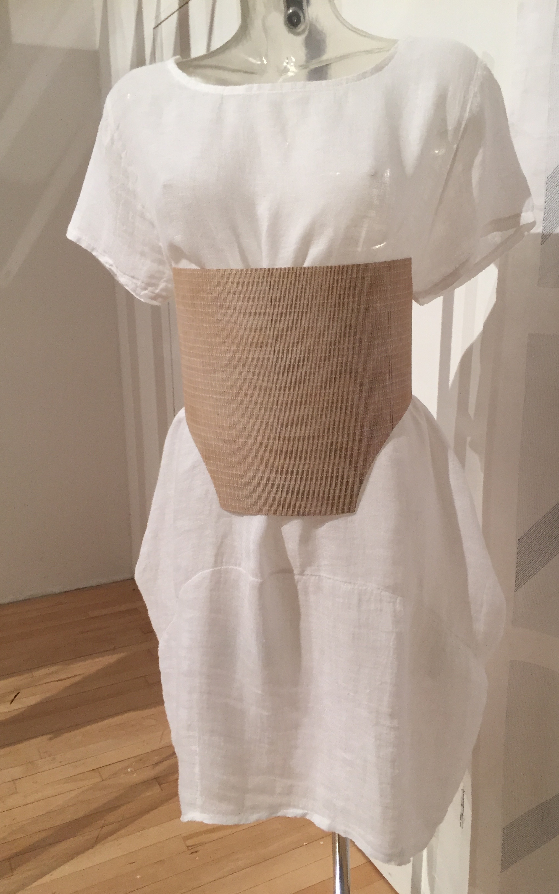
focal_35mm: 31
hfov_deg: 40.5
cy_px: 450
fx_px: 756
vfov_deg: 61.2
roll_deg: +0.4
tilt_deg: -13.3
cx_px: 314
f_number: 2.2
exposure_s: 1/33
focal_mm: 4.15
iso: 50
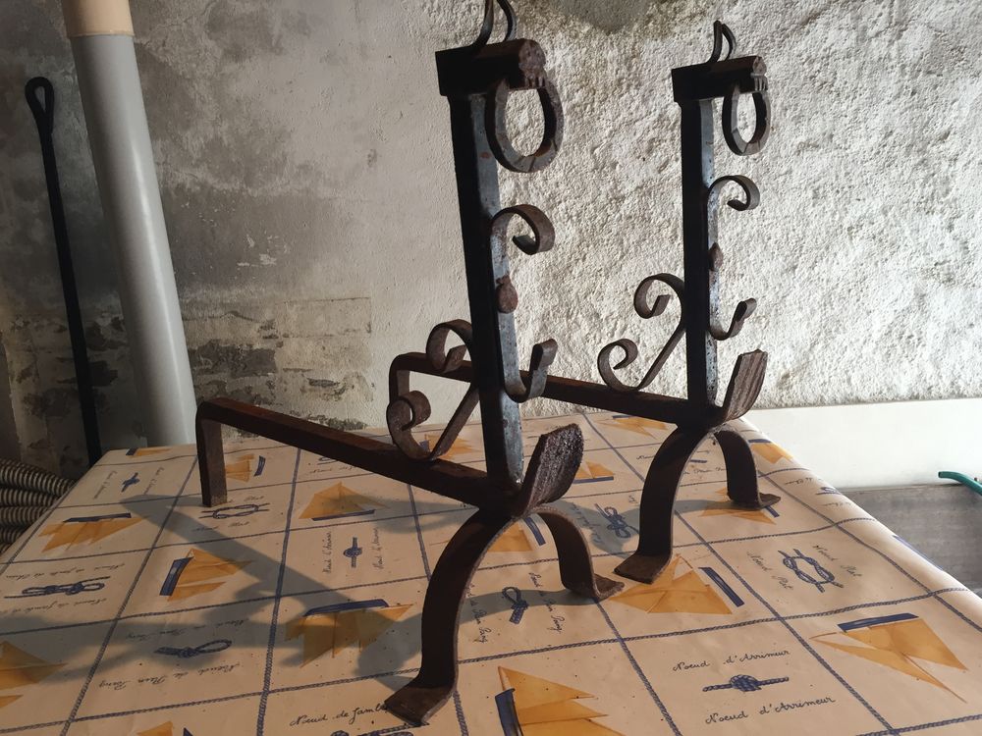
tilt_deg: -14.6
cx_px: 491
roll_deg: +2.7
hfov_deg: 61.7
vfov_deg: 48.2
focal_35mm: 29
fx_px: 823
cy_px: 368
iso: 80
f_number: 2.2
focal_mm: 4.15
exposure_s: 1/33
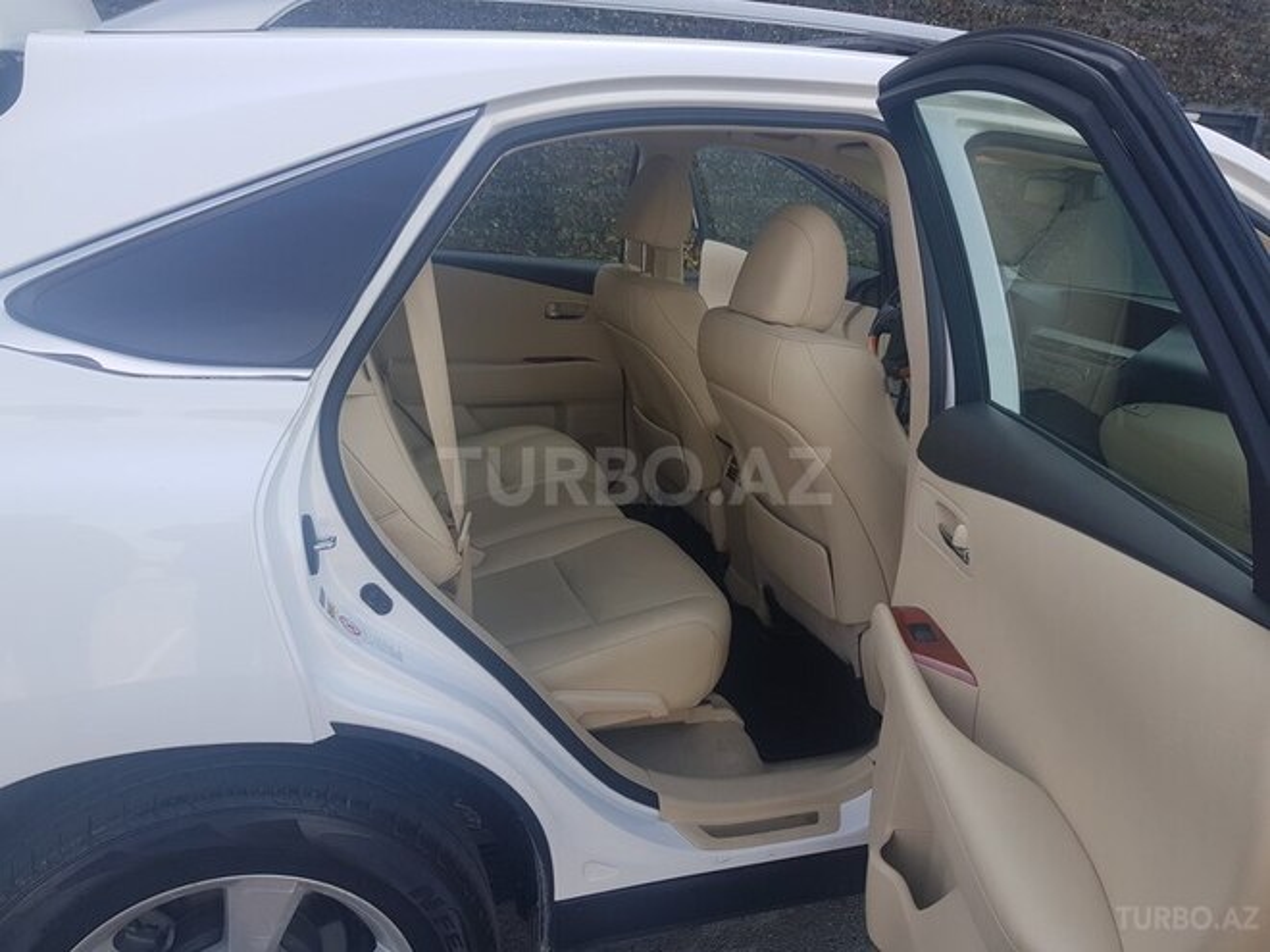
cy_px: 476
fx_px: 954
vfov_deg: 53.1
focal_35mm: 26
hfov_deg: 67.3
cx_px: 635
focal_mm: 4.2
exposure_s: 1/630
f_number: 1.7
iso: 40
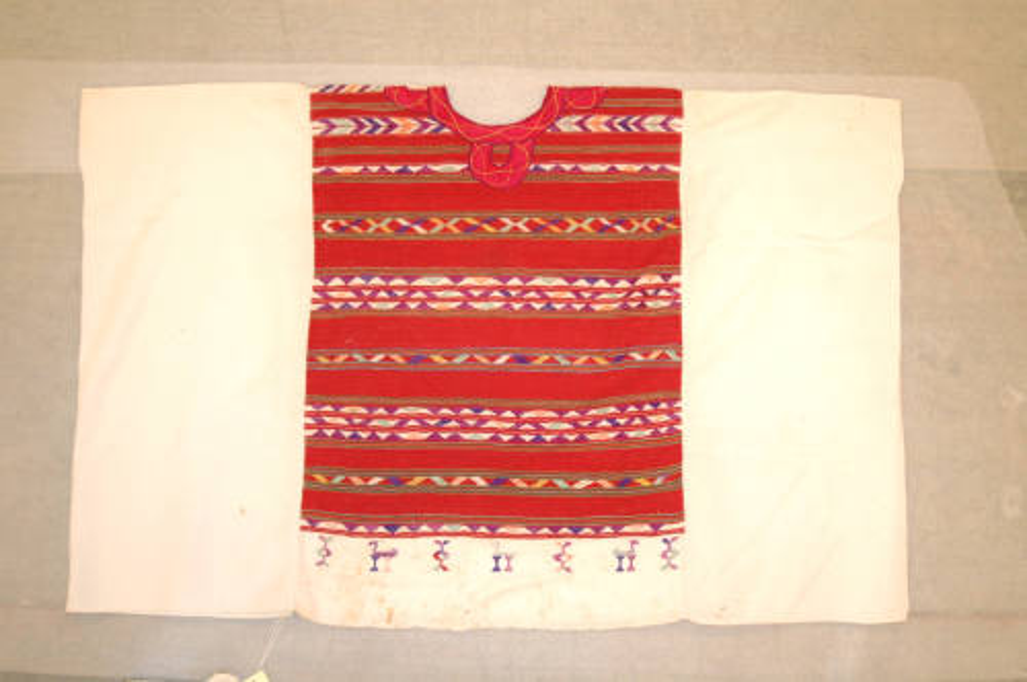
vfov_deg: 26.4
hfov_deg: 38.9
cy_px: 341
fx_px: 1453
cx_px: 514
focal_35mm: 51
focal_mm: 34
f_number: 4
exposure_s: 1/60
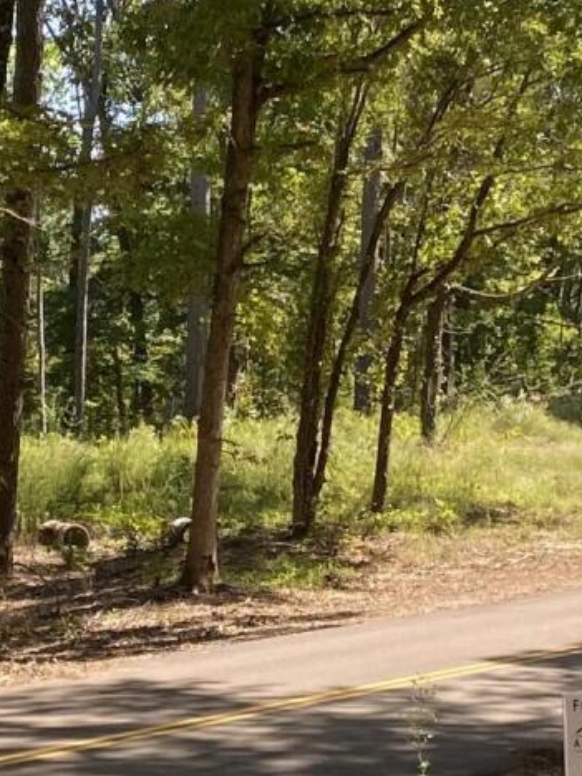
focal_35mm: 111
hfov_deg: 13.3
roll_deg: -0.4
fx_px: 2488
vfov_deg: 17.7
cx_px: 229
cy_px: 539
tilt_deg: -2.9
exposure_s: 1/495
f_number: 1.8
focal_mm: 4.25
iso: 32
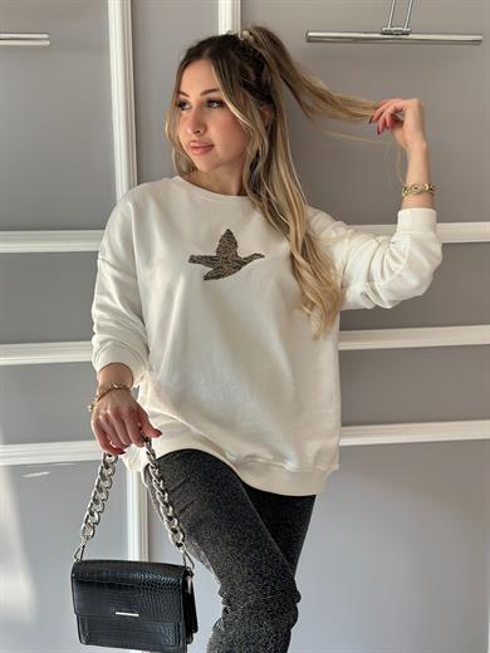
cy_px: 326
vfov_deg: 39.7
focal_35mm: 48
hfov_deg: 30.3
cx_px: 245
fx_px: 906
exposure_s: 1/63
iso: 125
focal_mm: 6.86
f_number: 1.78
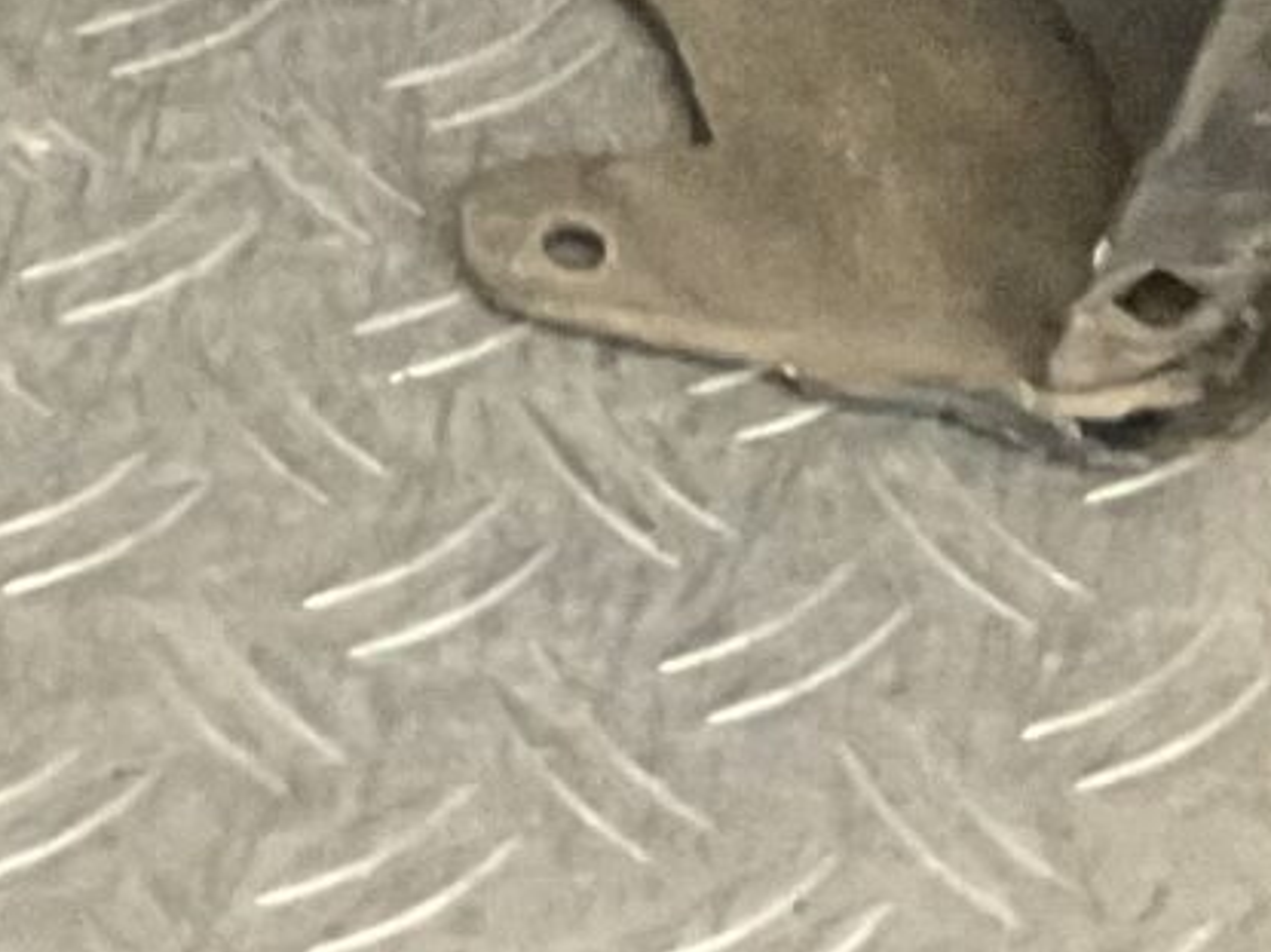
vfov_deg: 7.3
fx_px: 6570
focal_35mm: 179
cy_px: -1886
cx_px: -701
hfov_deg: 10.6
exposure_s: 1/50
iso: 160
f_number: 1.8
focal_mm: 3
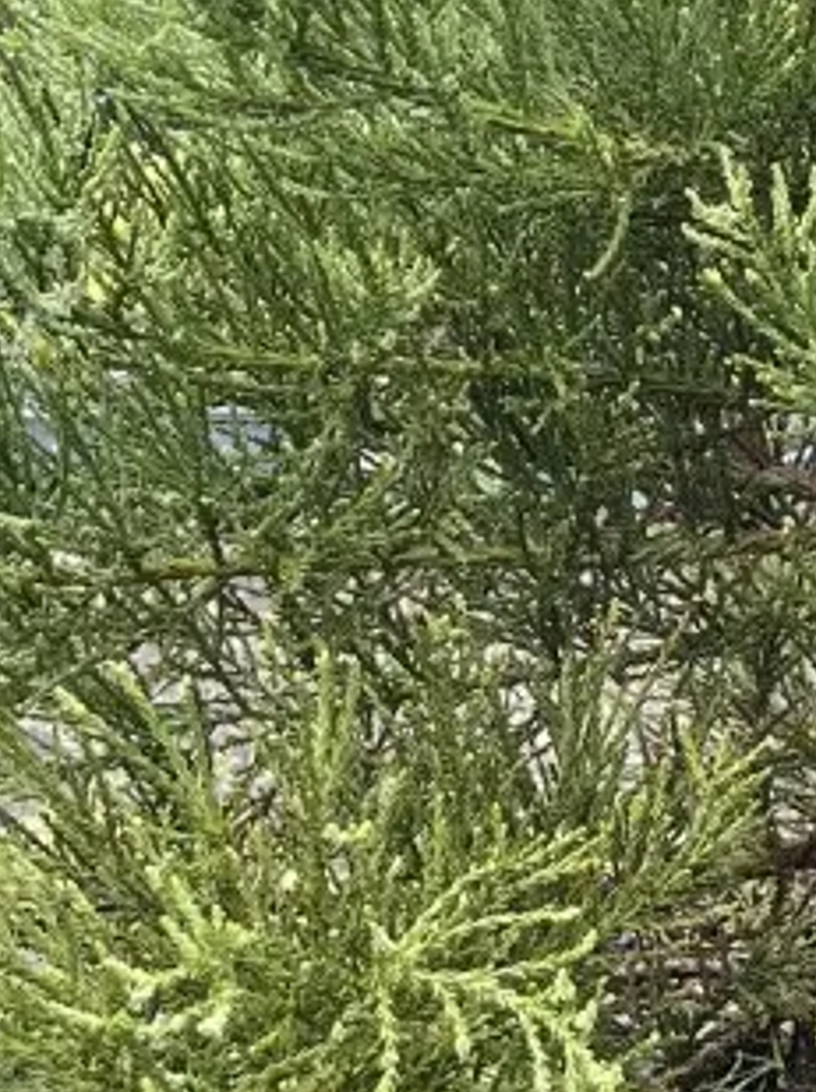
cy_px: 834
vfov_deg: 21.4
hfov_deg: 16.0
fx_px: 2866
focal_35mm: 91
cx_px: 724
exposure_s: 1/122
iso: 64
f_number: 1.6
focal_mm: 5.1
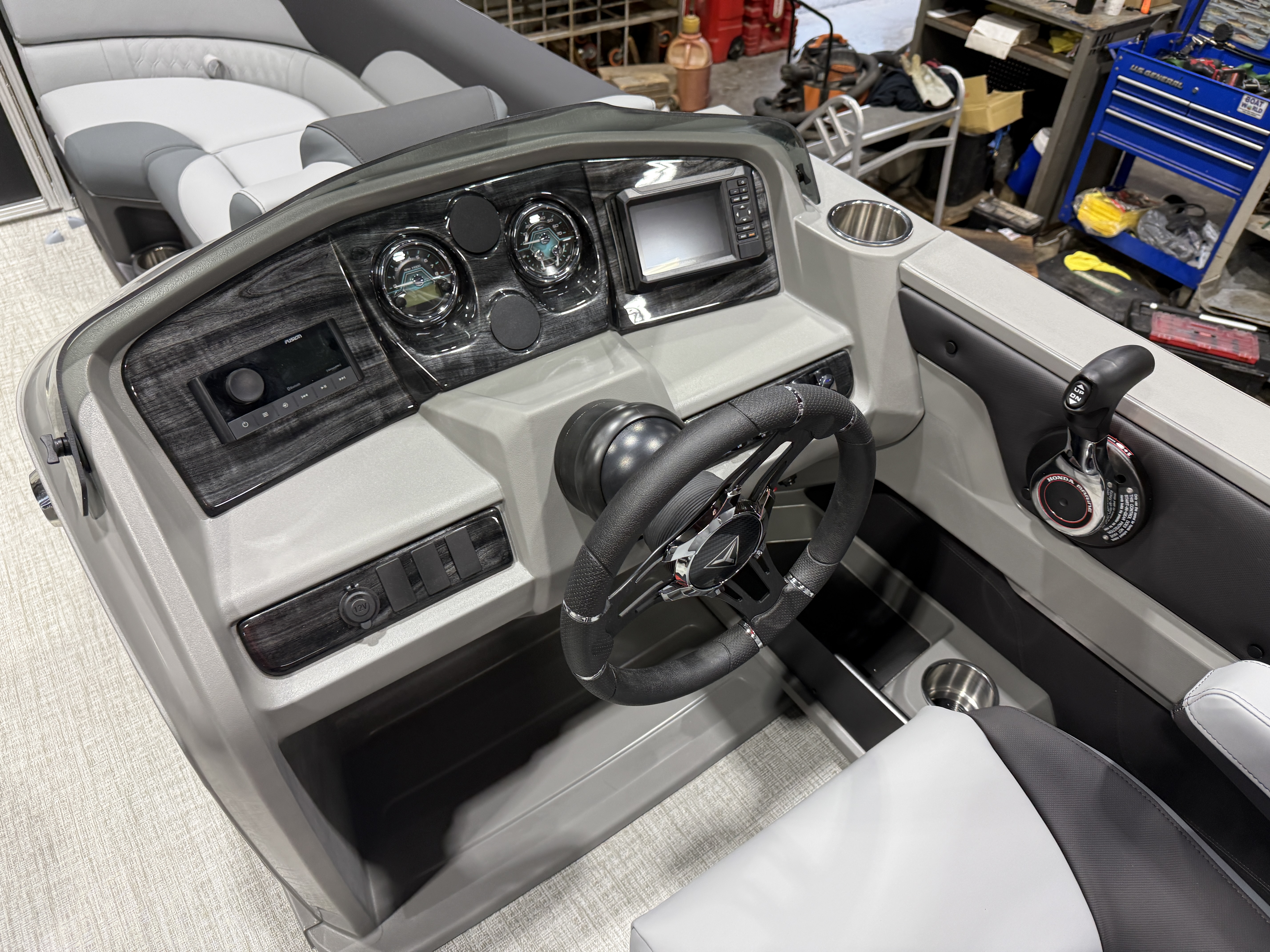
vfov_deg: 56.8
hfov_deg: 71.6
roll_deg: +0.0
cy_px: 476
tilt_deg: -41.2
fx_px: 881
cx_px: 635
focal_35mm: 24
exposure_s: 1/120
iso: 160
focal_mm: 6.76
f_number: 1.78
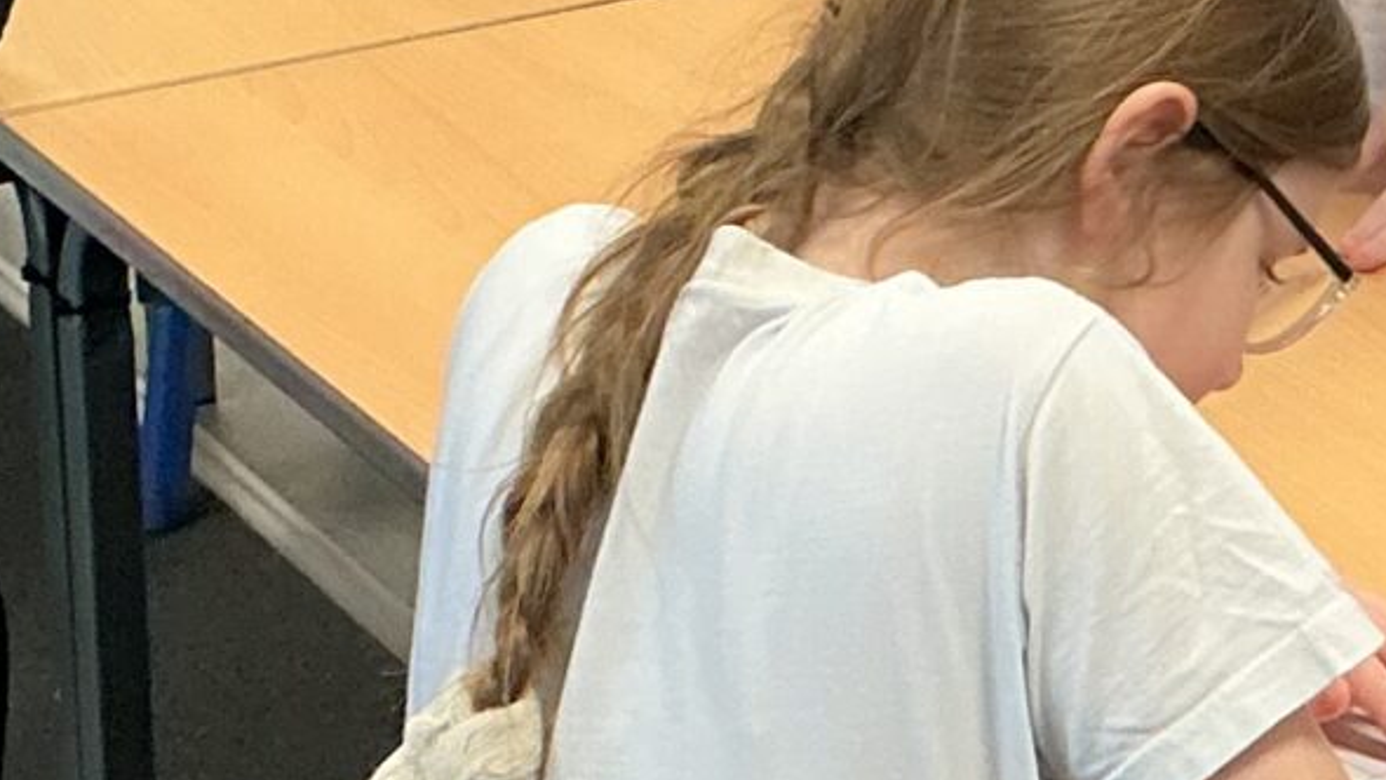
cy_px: -214
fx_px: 5035
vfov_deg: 8.7
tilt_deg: -14.5
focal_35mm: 137
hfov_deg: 15.6
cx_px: 1052
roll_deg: -0.1
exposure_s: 1/60
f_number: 1.8
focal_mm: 3
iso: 125
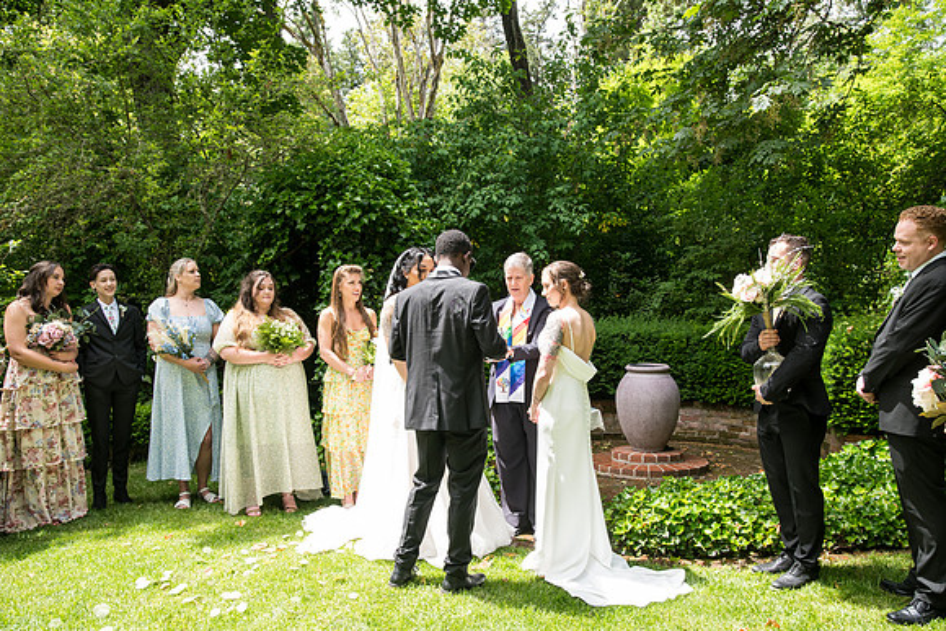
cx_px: 473
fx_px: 788
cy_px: 316
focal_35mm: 30
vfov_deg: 43.6
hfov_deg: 61.9
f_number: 5
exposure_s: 1/400
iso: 500
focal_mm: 30
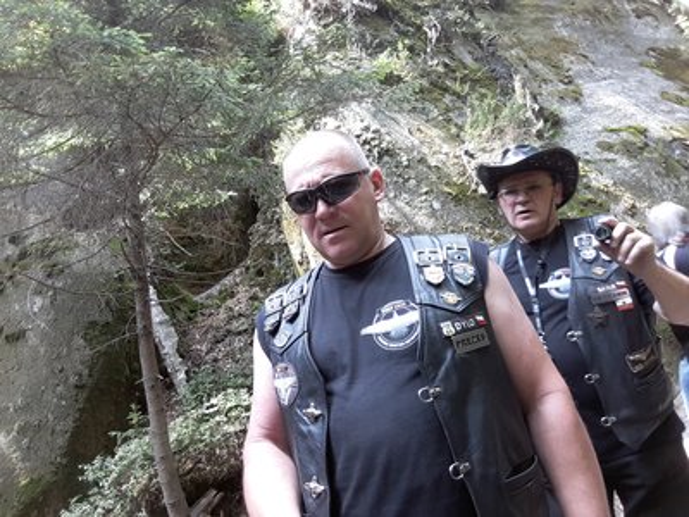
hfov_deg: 73.9
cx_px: 344
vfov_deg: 58.9
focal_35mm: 23
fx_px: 458
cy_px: 258
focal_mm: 2
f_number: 1.9
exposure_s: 1/50
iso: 50
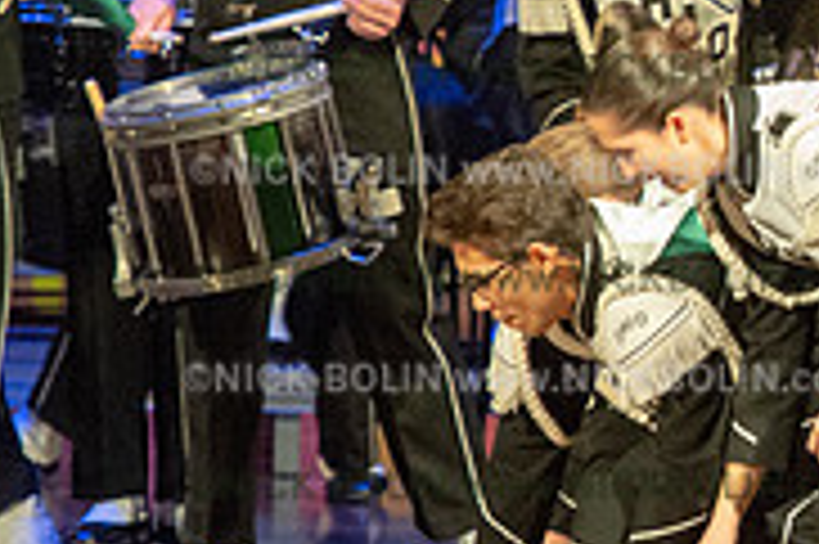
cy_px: 171
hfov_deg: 2.5
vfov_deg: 1.7
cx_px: 1238
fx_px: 18842
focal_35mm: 829
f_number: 5.6
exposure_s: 1/200
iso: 8000
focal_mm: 260
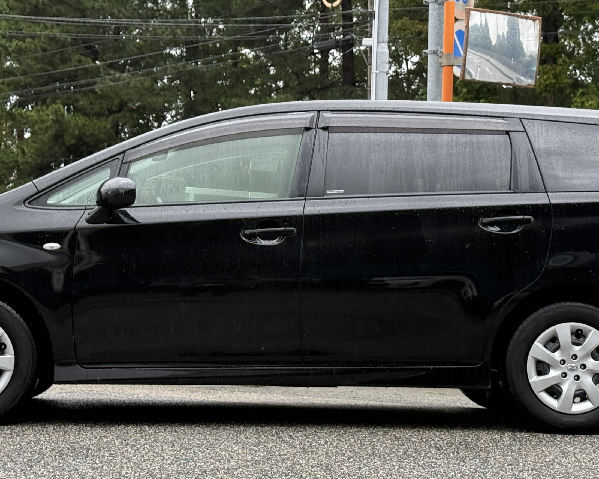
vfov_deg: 17.9
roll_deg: -1.4
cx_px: 259
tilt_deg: +1.0
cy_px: 238
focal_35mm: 86
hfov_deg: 22.2
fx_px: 1524
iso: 100
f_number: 1.78
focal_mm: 6.76
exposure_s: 1/236
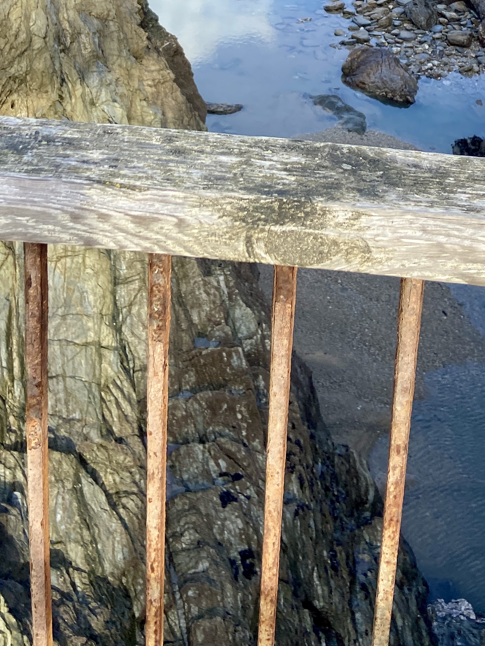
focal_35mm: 57
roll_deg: -2.3
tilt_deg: -17.6
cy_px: -49
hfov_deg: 25.7
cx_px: 246
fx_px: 1065
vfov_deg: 30.5
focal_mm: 4.25
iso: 32
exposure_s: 1/1447
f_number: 1.8
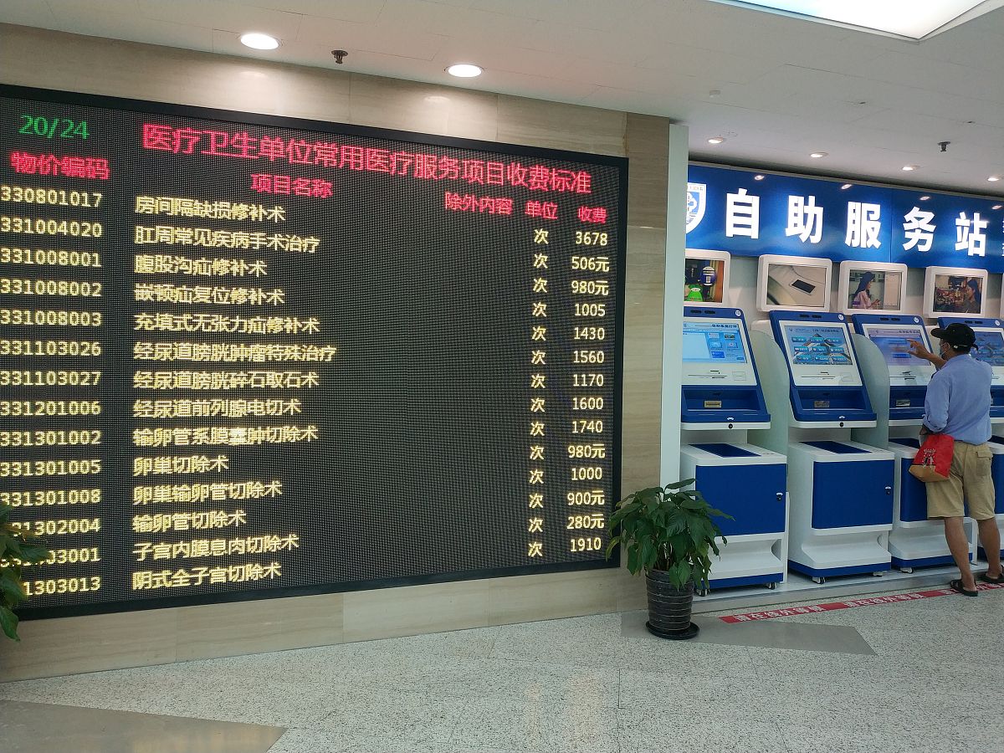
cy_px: 376
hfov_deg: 56.8
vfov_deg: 44.2
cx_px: 502
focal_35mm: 32
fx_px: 928
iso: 142
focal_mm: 4.5
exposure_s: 1/50
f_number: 2
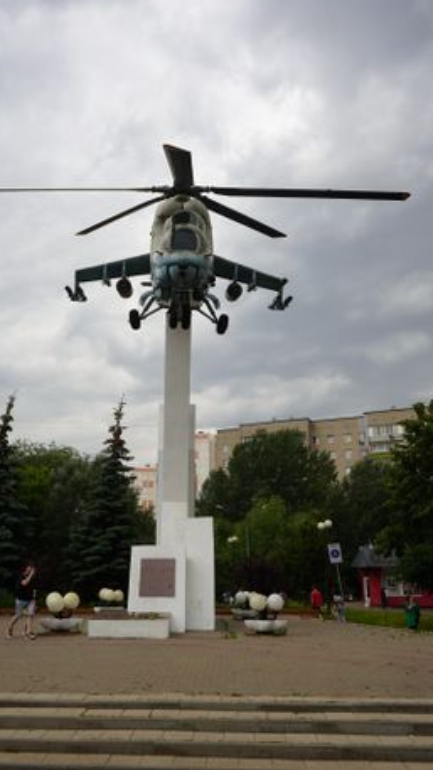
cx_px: 196
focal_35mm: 31
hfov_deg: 37.7
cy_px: 379
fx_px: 633
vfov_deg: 62.6
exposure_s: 1/80
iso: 100
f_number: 5.6
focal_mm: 29
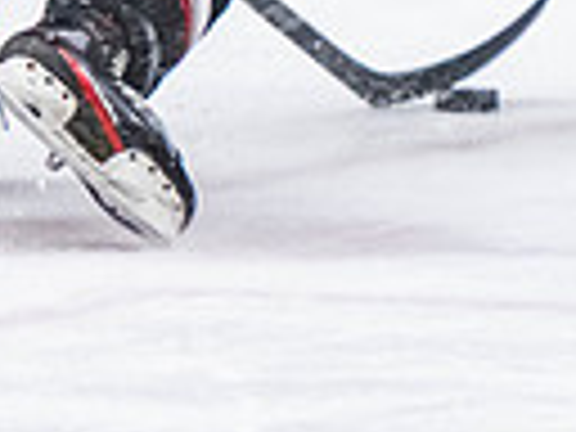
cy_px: -389
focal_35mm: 1181
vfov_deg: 1.3
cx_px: -98
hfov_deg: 1.7
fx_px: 19651
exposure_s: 1/640
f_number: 2.8
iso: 3200
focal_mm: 160
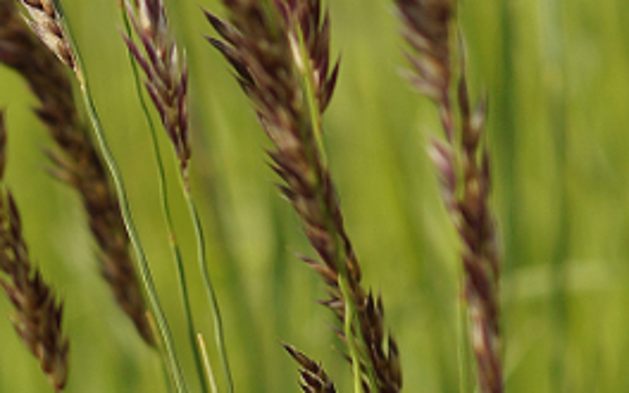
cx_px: -150
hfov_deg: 3.0
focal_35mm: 695
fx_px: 11914
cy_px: -31
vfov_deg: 1.9
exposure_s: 1/250
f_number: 5.6
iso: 100
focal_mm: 100
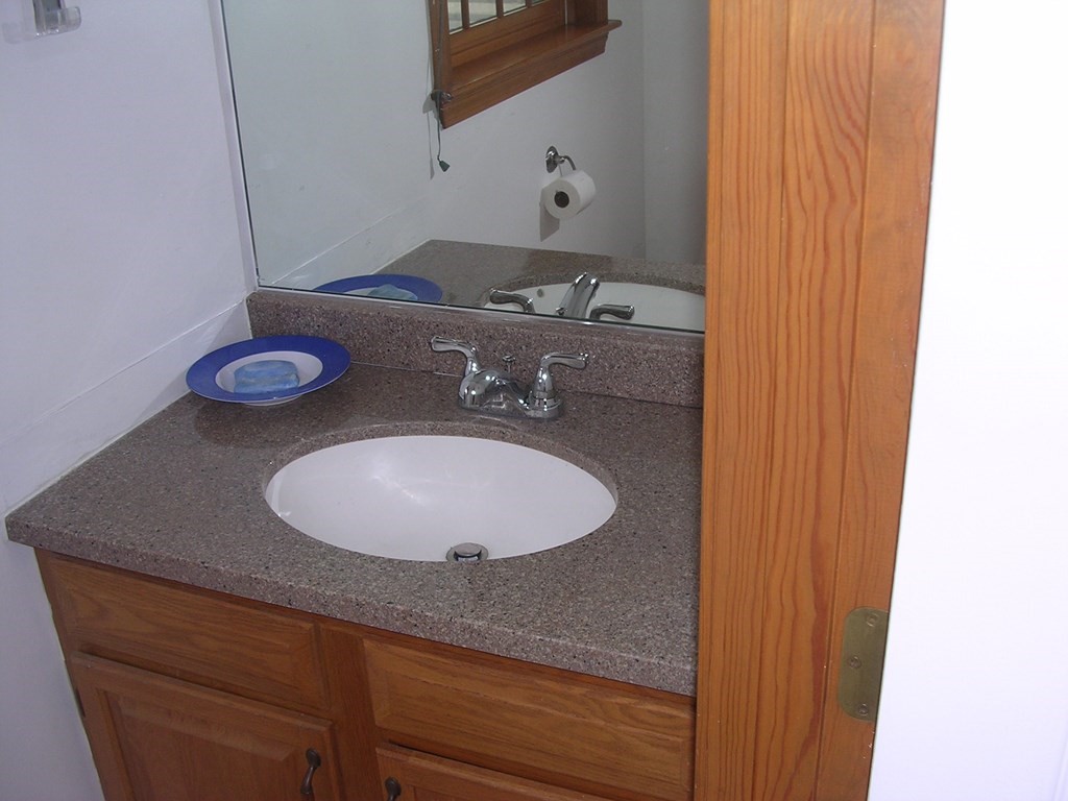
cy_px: 400
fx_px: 1172
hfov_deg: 49.0
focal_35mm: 38
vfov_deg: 37.7
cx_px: 534
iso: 100
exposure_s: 1/60.1
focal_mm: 5.8
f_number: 2.8
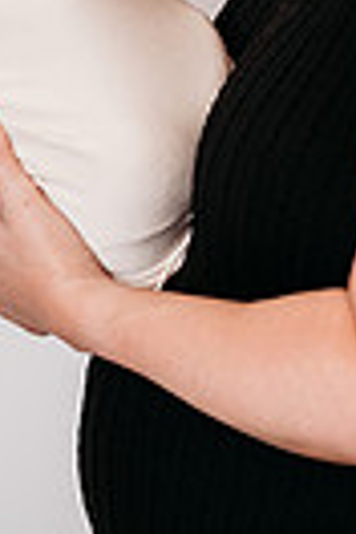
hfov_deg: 4.7
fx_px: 4301
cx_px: 303
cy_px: -291
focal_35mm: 290
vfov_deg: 7.0
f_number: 2.5
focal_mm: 85
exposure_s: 1/160
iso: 160
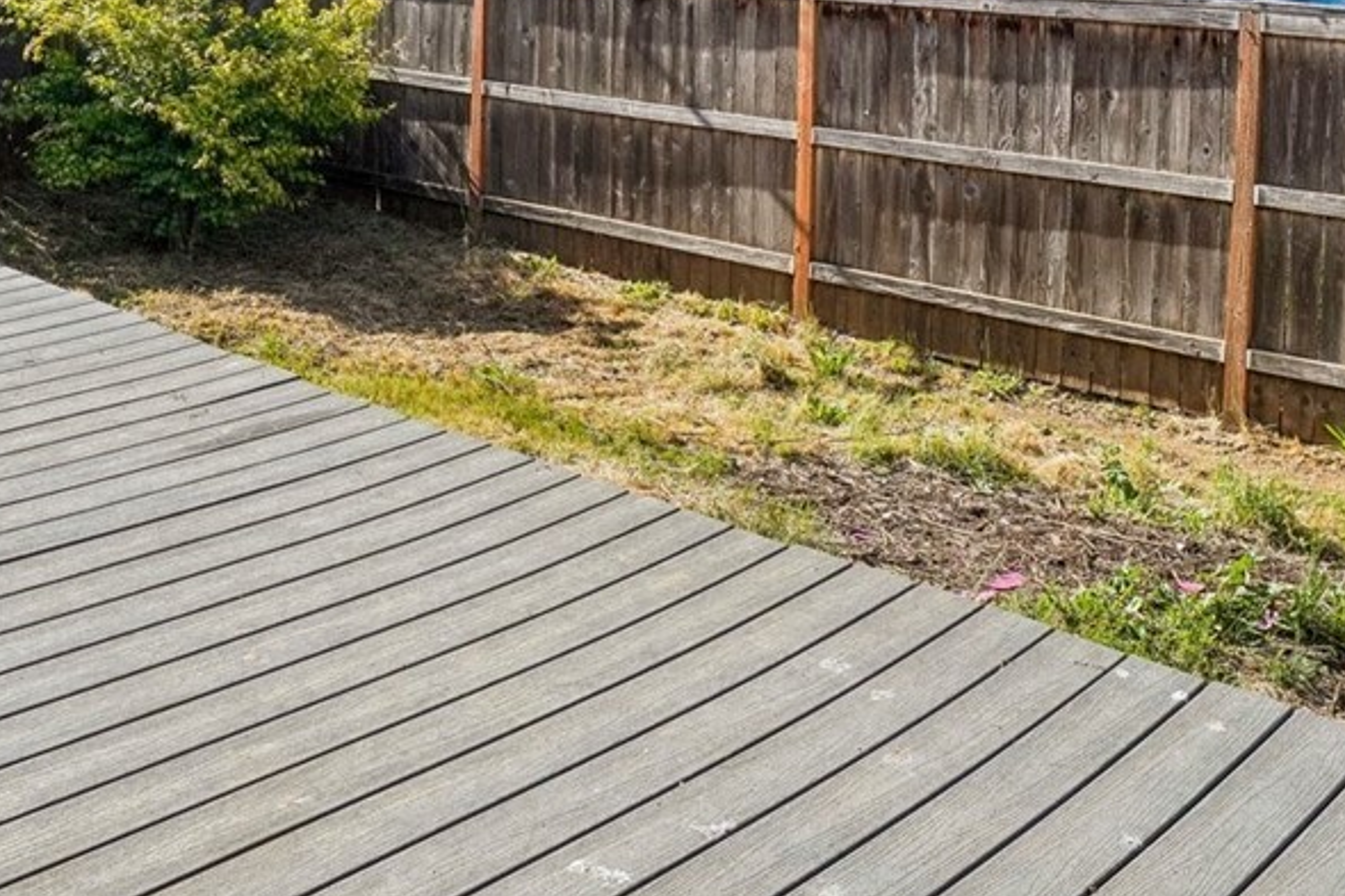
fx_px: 1718
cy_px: -127
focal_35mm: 46
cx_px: 418
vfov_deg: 26.5
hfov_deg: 42.0
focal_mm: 16
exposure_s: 1/1000
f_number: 8
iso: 400
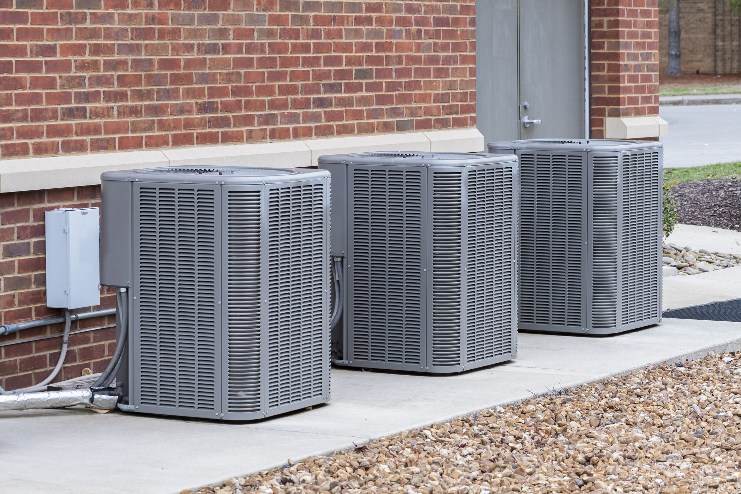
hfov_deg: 16.7
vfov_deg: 11.1
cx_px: 370
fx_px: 2532
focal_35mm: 123
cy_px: 247
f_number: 8
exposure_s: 1/250
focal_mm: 82
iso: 800
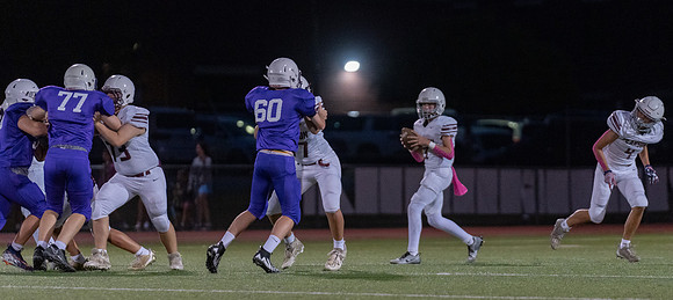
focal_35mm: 278
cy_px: 177
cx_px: 394
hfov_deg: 8.1
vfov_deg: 3.6
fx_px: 4737
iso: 4000
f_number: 2.8
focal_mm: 200
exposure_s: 1/1250
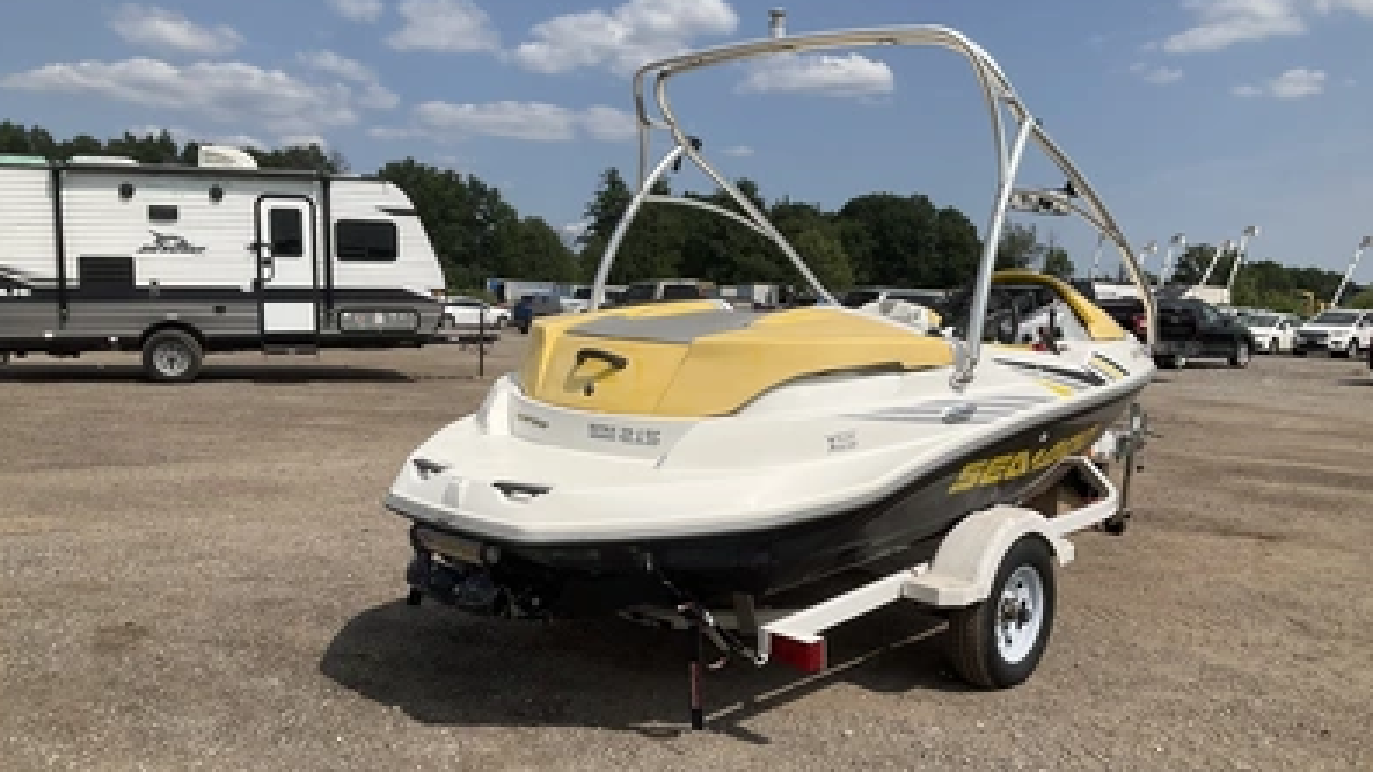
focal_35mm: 32
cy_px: 414
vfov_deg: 36.6
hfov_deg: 61.0
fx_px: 1165
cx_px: 685
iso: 25
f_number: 1.8
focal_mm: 3
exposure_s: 1/4065
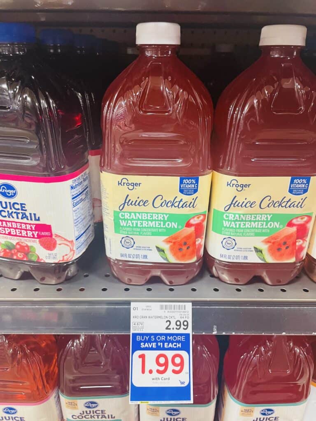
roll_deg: -0.8
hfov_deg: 53.1
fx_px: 316
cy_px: 210
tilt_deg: -25.3
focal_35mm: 26
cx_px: 158
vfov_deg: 67.3
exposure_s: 1/60
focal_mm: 4.2
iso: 320
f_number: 1.6
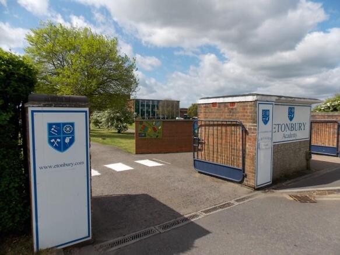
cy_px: 128
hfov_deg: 73.9
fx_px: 226
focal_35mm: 23
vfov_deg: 58.9
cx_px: 170
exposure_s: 1/1500
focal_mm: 4
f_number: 3.1
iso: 80
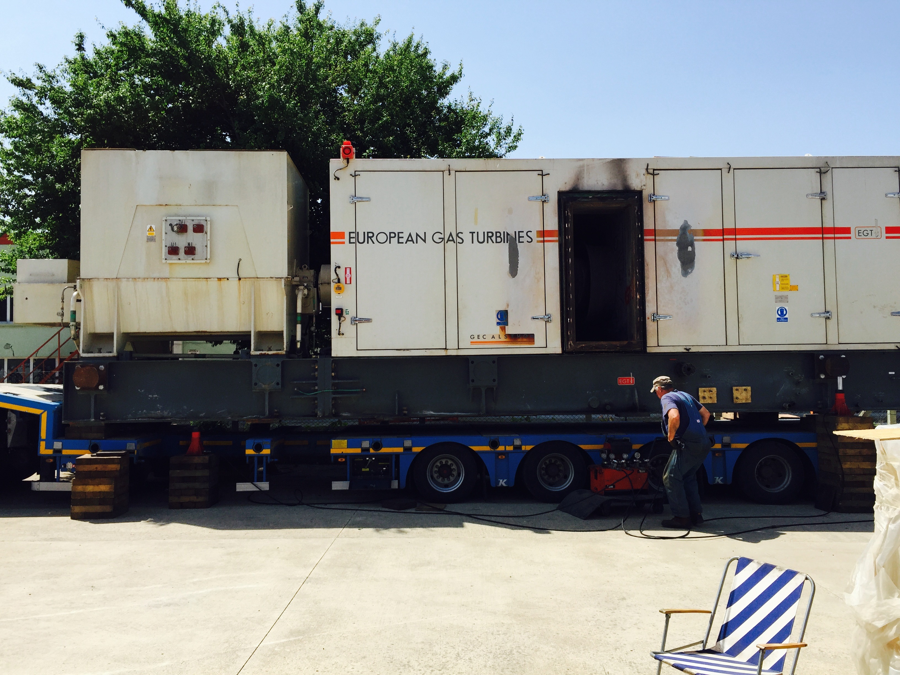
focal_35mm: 29
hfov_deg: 61.7
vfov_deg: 48.2
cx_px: 450
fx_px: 754
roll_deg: +0.3
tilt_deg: +3.5
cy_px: 338
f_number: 2.2
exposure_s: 1/2198
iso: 32
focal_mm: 4.15
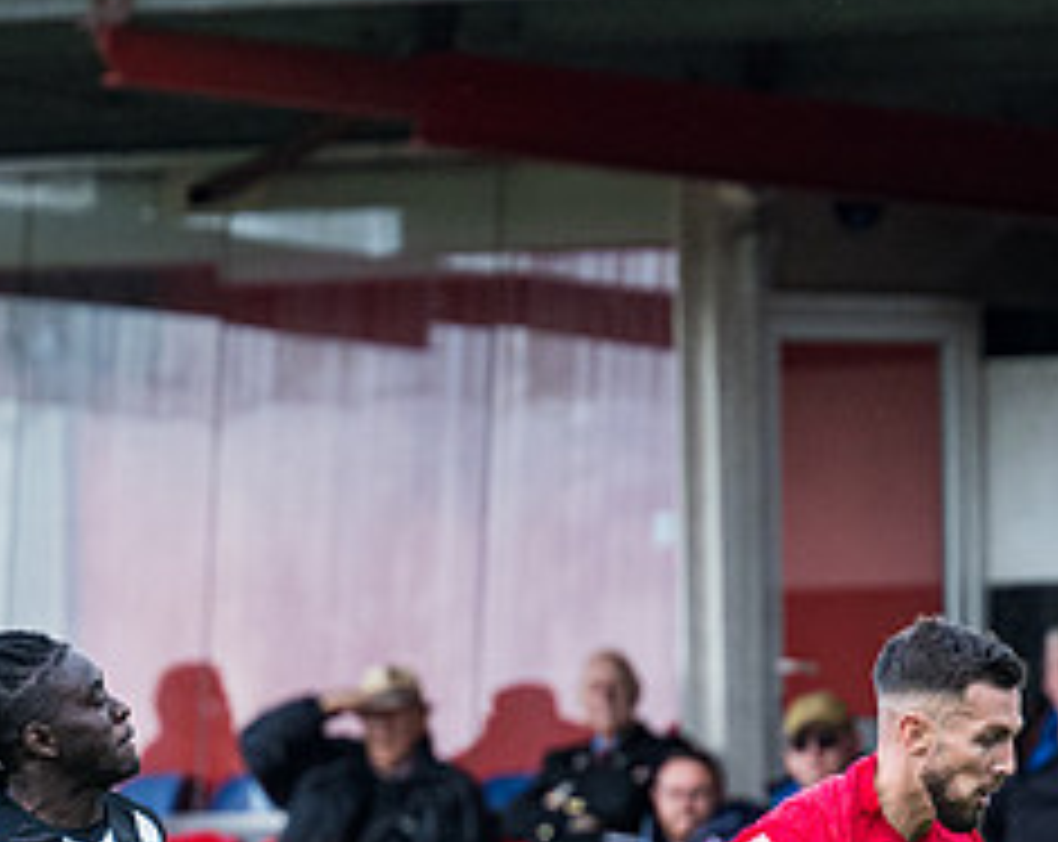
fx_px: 32654
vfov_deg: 1.5
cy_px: 981
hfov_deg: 1.9
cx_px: 484
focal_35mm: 1045
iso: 800
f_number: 4.5
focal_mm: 250
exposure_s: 1/1250
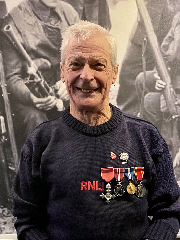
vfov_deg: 67.3
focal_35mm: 26
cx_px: 90
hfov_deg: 53.1
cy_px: 120
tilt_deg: -6.3
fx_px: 180
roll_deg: +2.7
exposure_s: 1/50
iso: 400
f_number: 1.6
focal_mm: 4.2
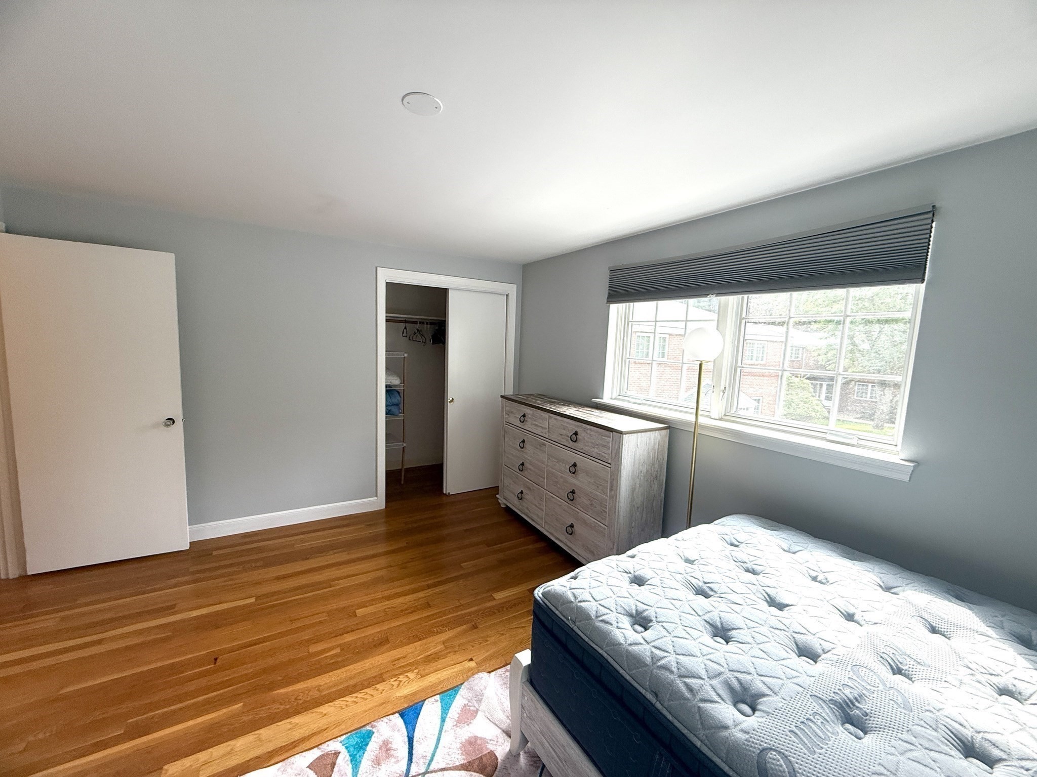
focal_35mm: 14
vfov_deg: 85.7
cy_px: 388
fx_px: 419
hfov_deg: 102.1
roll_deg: -2.2
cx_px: 518
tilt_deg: -5.5
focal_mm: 2.22
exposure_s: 1/120
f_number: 2.2
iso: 200
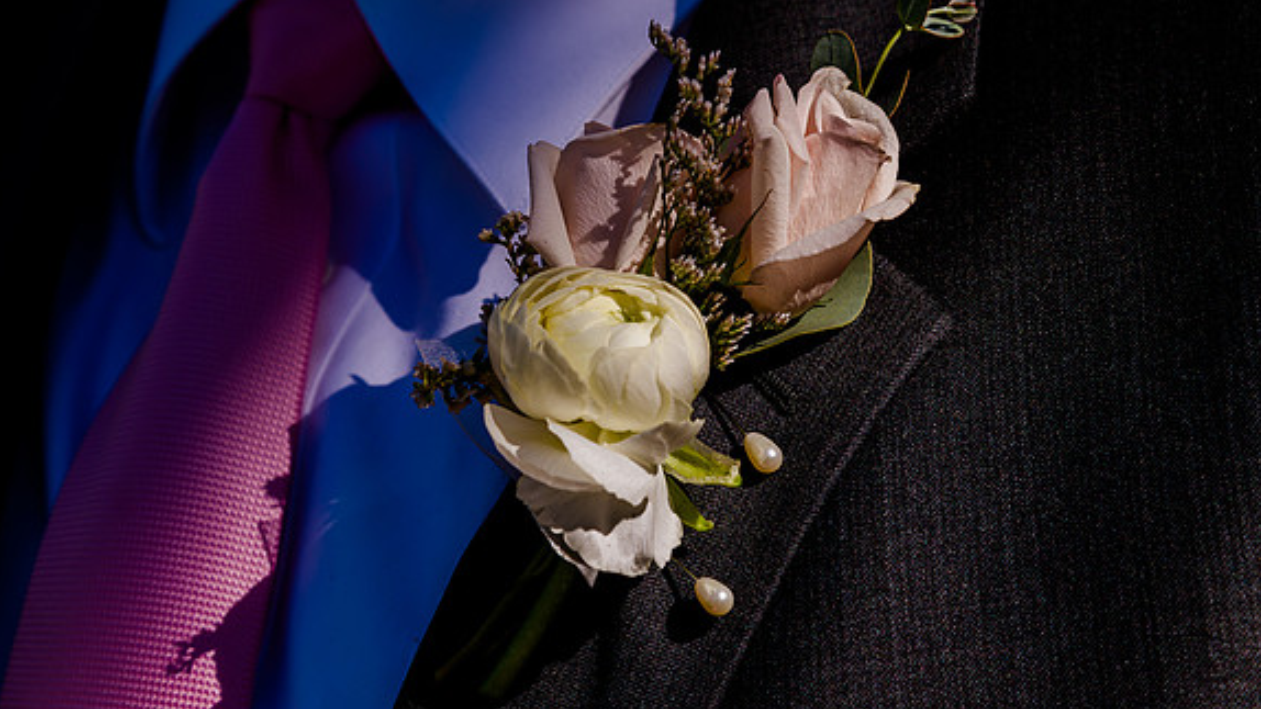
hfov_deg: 19.3
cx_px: 633
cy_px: 314
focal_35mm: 111
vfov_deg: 10.9
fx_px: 3712
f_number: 10
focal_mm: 105
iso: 200
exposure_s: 1/640
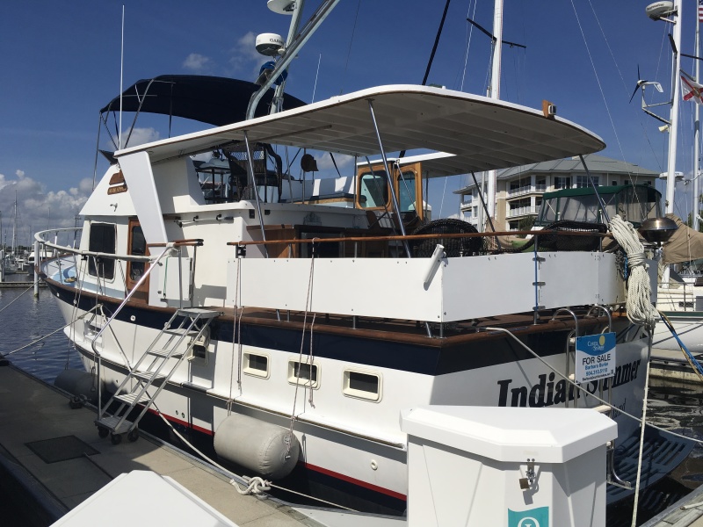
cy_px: 264
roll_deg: -0.4
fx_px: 589
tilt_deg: +0.7
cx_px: 352
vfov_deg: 48.2
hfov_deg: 61.7
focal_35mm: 29
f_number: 2.2
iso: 25
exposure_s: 1/5128
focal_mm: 4.15
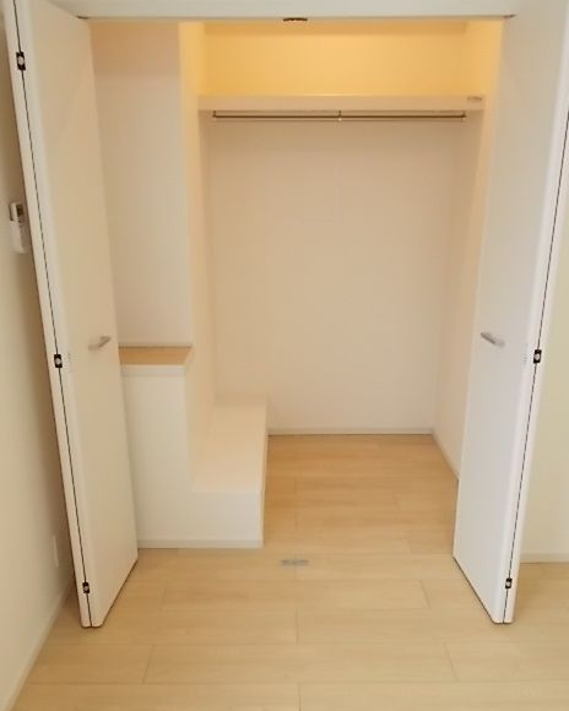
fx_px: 589
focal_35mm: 28
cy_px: 363
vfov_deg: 62.2
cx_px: 284
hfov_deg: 51.5
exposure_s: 1/25
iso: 160
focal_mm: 4.6
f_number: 3.2
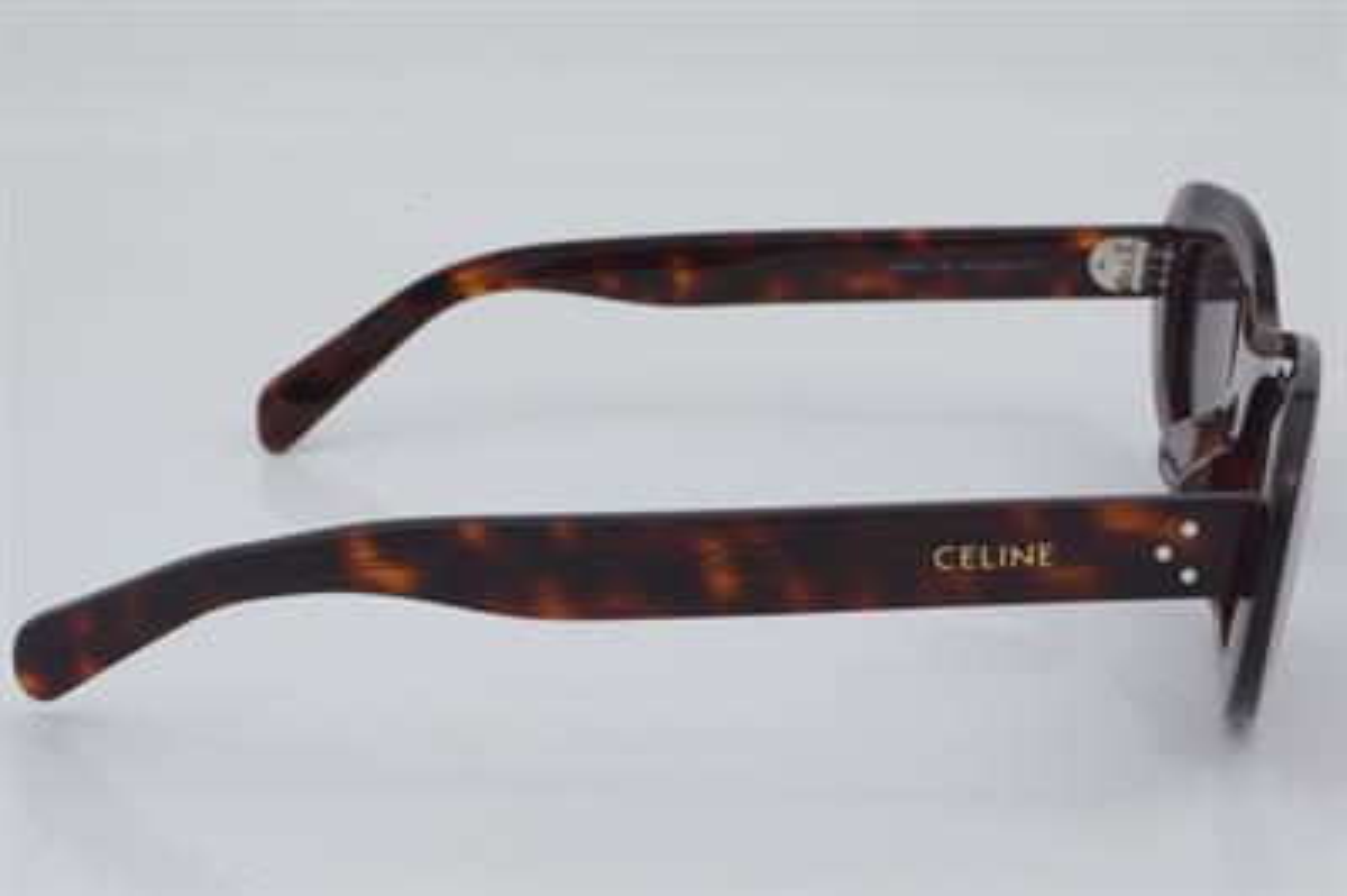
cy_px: 448
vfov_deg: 18.2
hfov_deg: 27.0
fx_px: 2804
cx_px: 674
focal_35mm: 75
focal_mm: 50
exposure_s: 1/4
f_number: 32
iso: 100
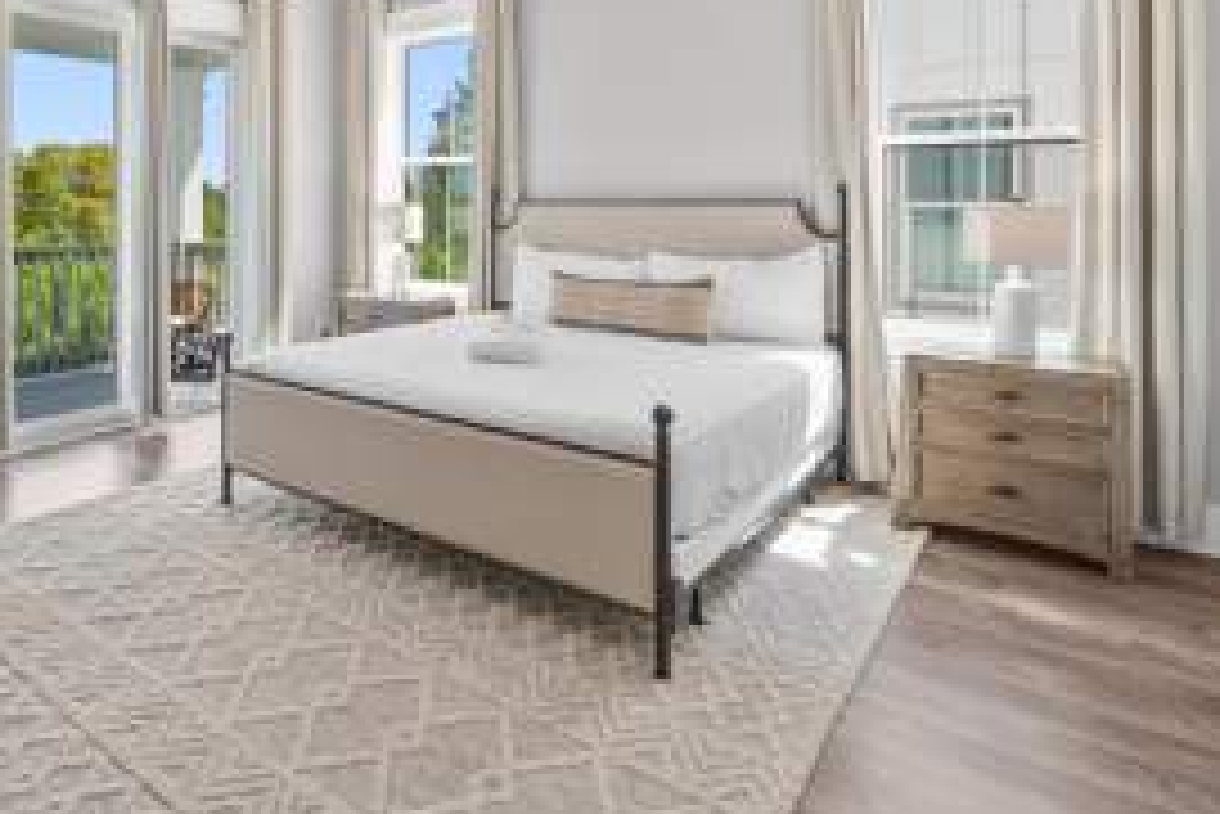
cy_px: 193
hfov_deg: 72.2
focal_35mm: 23
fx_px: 780
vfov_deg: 52.5
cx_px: 347
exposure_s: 1/4
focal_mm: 13
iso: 64
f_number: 7.1
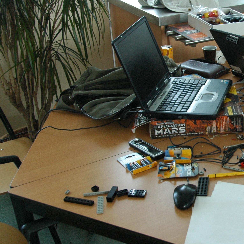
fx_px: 478
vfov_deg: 28.6
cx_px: 222
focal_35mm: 60
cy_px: 112
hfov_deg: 27.5
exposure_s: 1/100
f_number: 5
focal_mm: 24
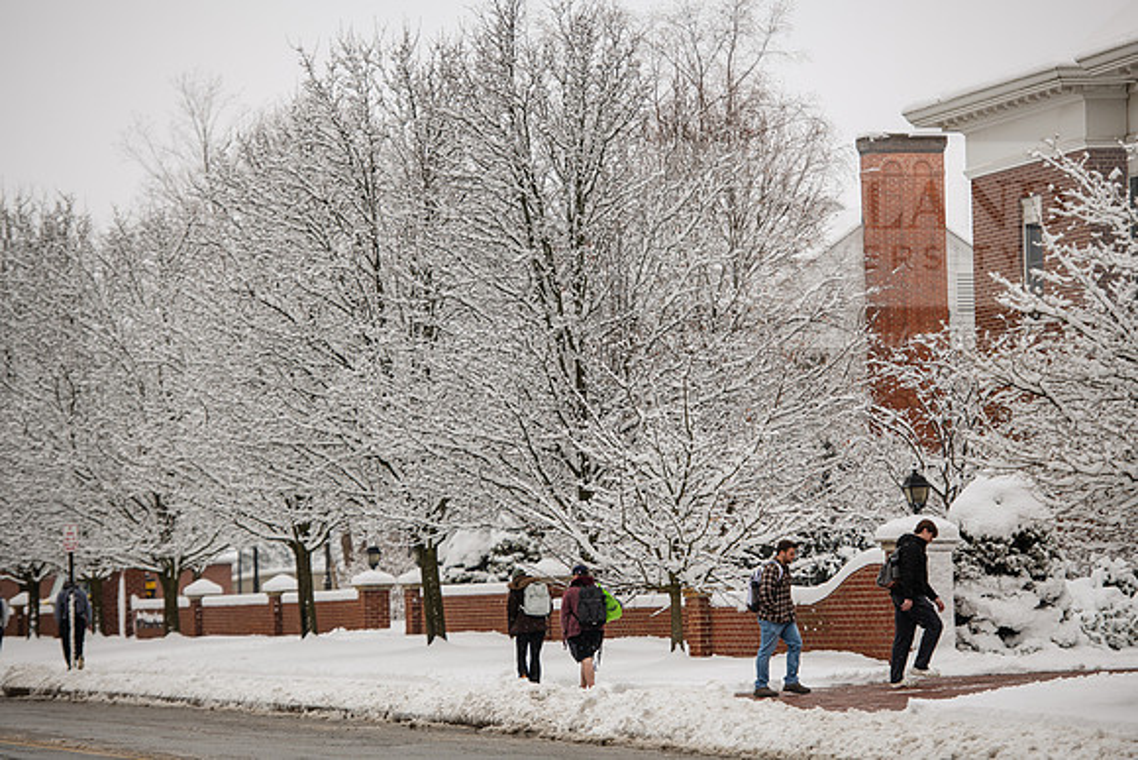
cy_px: 380
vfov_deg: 9.2
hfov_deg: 13.7
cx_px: 569
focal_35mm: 150
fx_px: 4743
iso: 125
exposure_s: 1/640
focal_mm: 150
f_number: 3.5
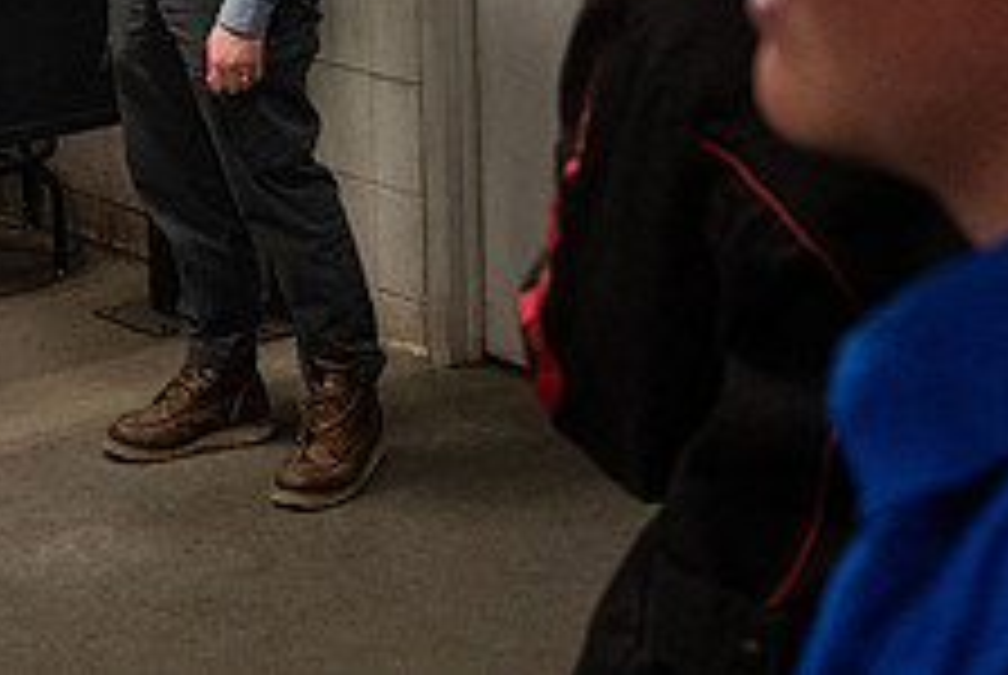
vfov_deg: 11.9
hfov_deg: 18.2
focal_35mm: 108
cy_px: -439
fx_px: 3028
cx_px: -124
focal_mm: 32.5
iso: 3200
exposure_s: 1/640
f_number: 4
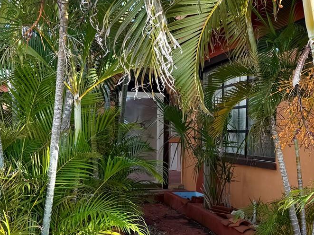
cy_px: 158
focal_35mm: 58
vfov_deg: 25.1
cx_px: 243
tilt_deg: -2.6
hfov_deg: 32.5
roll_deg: -0.6
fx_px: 526
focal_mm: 6.76
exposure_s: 1/858
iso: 80
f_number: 1.78
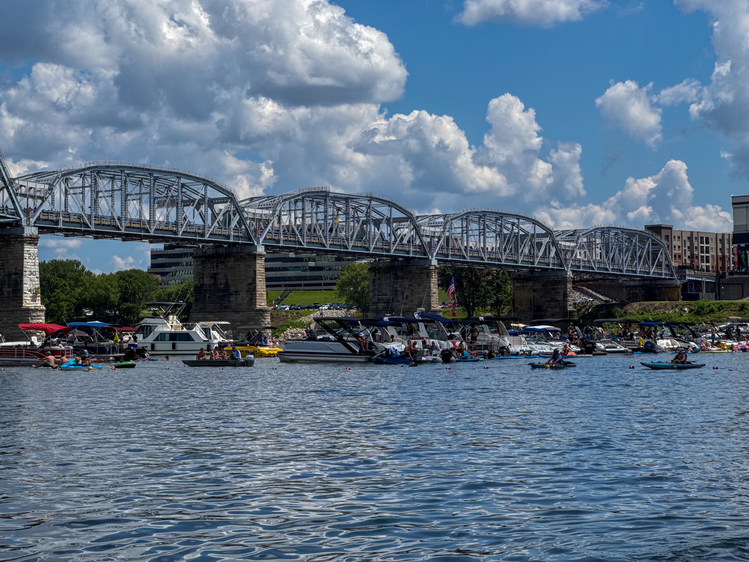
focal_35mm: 77
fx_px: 1666
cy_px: 281
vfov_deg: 19.1
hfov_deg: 25.3
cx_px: 374
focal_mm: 9
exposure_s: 1/1000
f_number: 2.8
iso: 25
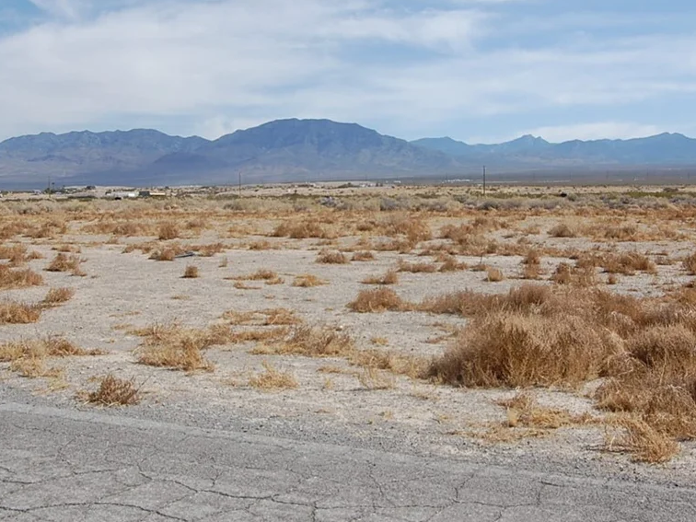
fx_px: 784
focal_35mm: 39
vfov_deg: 36.8
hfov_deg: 47.8
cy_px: 238
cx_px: 374
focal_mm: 20
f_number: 10
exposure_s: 1/400
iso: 200
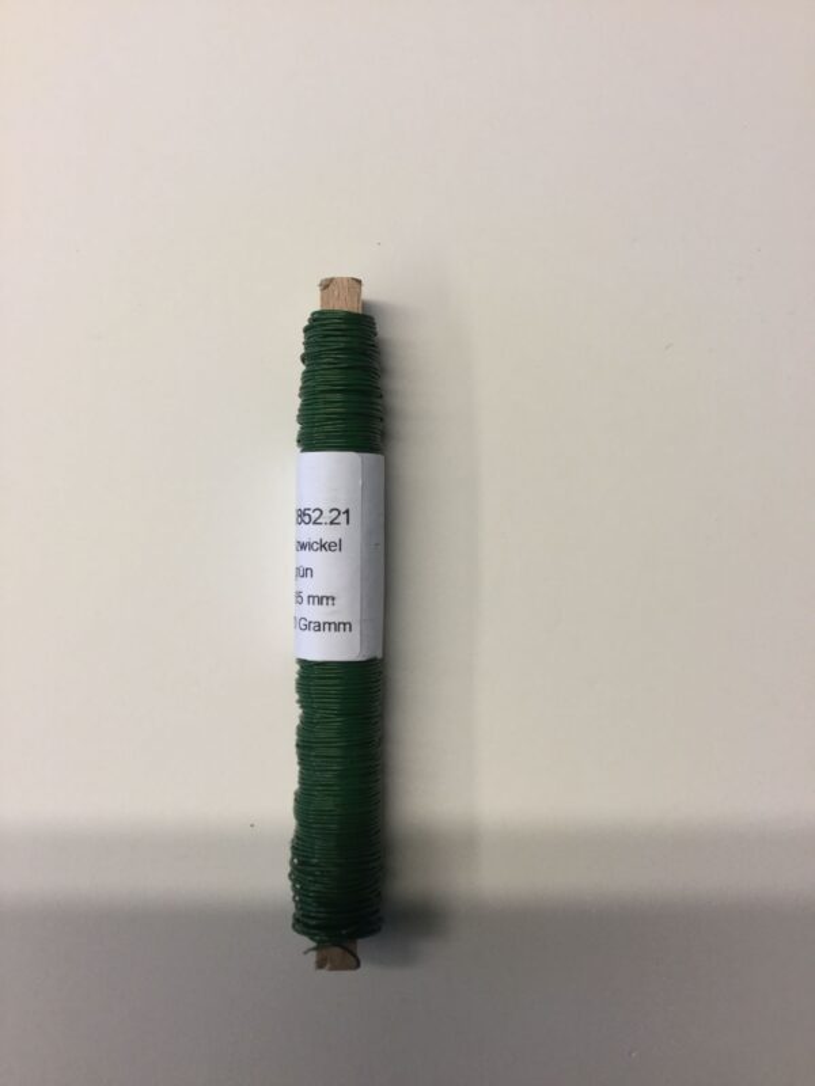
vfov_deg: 58.4
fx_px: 973
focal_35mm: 31
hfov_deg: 45.4
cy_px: 543
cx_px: 408
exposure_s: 1/33
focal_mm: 3.3
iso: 32
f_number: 2.4
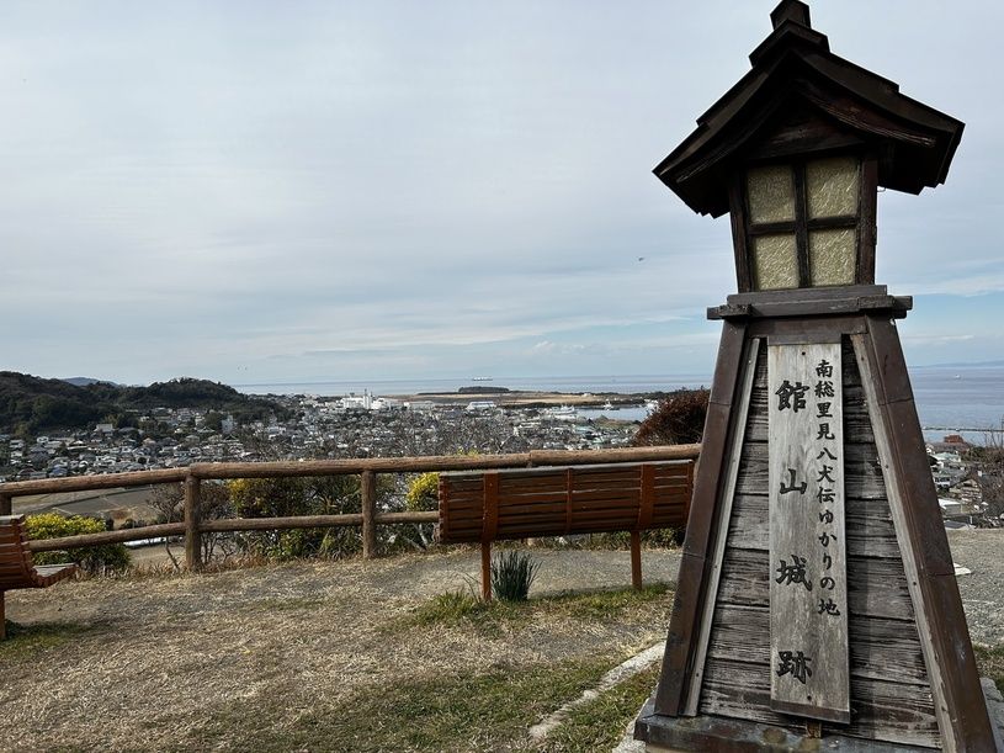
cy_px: 376
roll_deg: +0.7
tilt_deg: +1.0
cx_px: 502
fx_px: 754
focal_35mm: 26
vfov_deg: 53.1
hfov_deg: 67.3
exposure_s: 1/5319
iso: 50
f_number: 1.5
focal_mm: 5.7
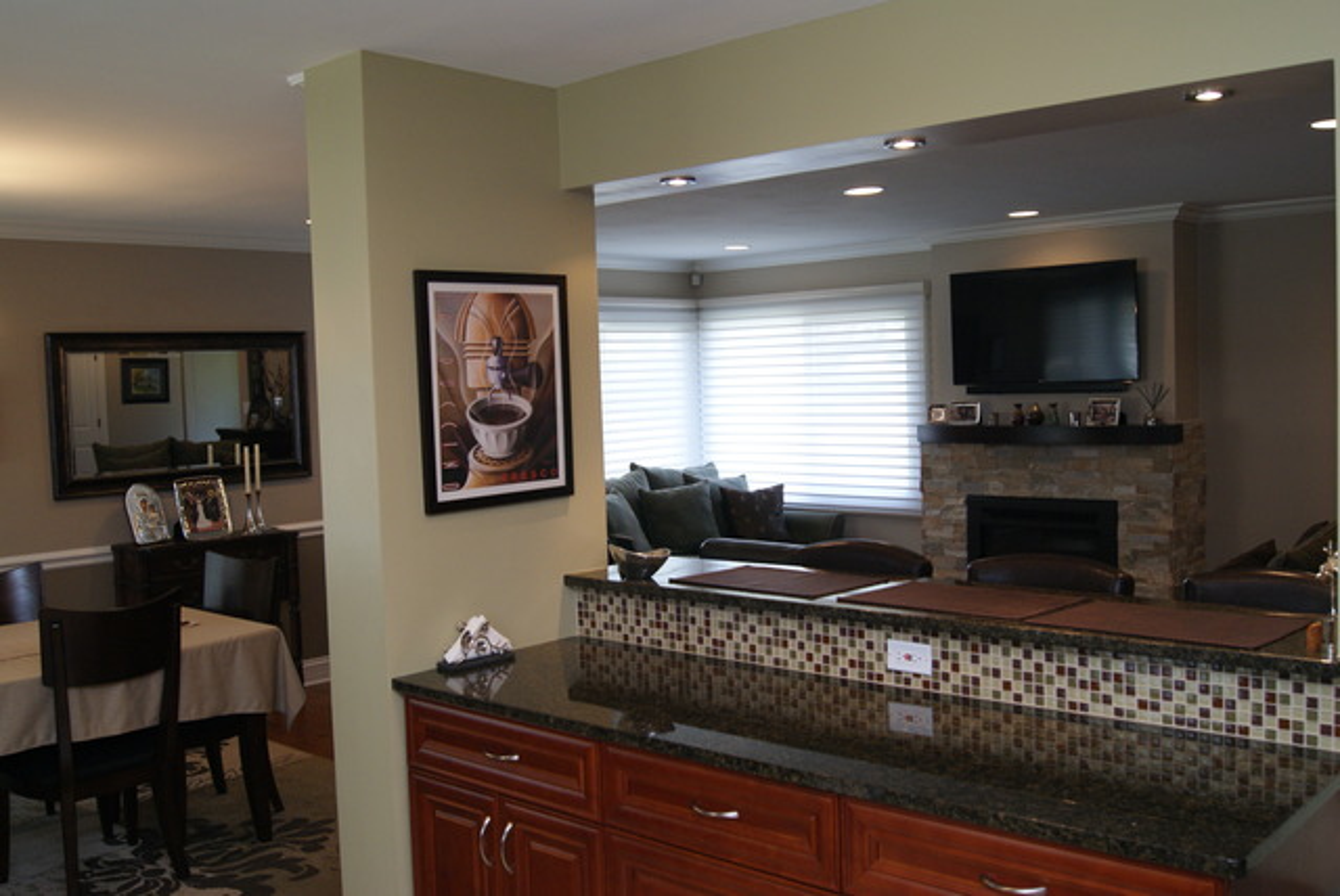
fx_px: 1229
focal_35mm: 33
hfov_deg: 57.2
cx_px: 670
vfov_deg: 40.0
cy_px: 448
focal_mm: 22
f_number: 5.6
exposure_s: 1/60
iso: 400
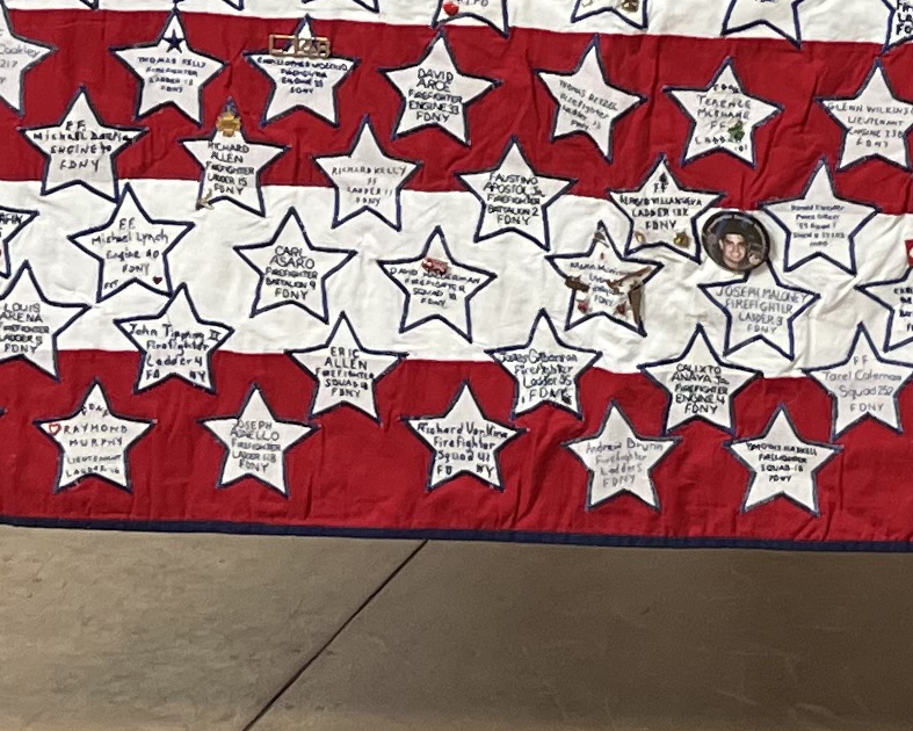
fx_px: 3514
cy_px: -593
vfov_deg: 11.1
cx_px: 1539
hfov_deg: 13.6
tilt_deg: -7.0
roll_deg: -1.0
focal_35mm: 130
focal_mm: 5.1
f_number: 1.6
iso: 125
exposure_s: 1/120
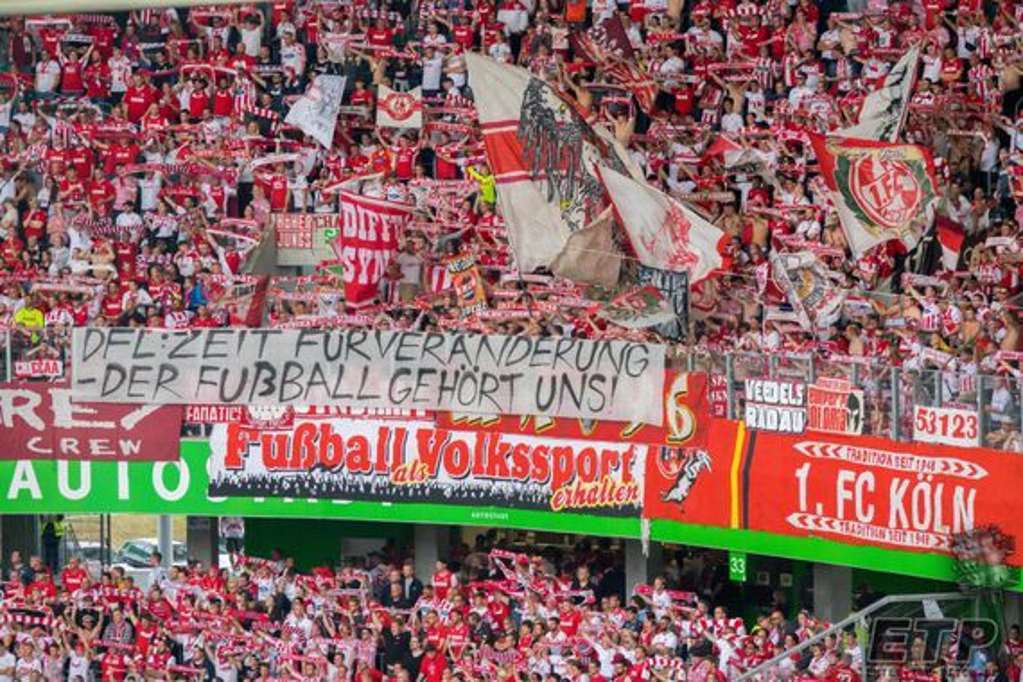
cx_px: 512
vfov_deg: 5.8
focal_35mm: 238
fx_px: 6763
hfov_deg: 8.7
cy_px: 341
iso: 800
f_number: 4
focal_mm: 87.11
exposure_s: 1/500
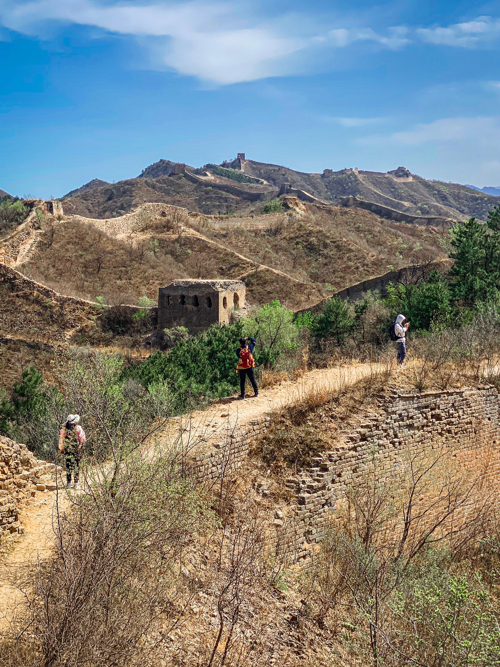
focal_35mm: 55
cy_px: 328
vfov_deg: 34.9
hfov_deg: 26.6
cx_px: 240
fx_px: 1059
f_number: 2
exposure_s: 1/2000
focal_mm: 6
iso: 20
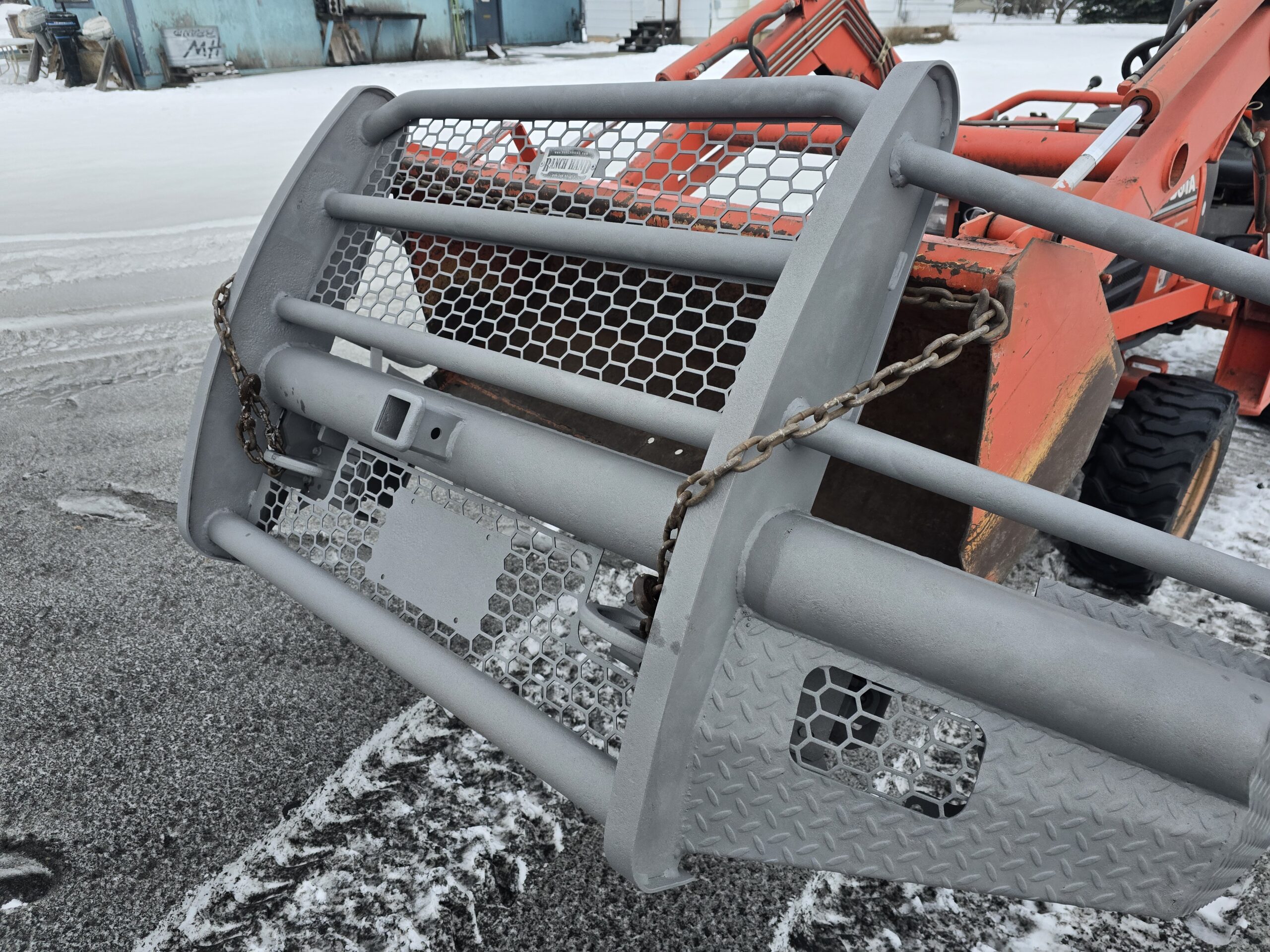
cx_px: 635
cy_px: 476
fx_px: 844
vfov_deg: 58.9
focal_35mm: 23
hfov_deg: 73.9
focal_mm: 6.3
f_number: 1.7
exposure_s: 1/180
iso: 100
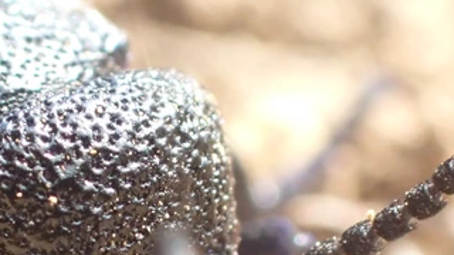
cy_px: 309
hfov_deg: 9.9
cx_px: 197
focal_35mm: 218
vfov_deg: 5.5
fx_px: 2624
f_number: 6.3
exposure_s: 1/400
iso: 800
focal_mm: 18
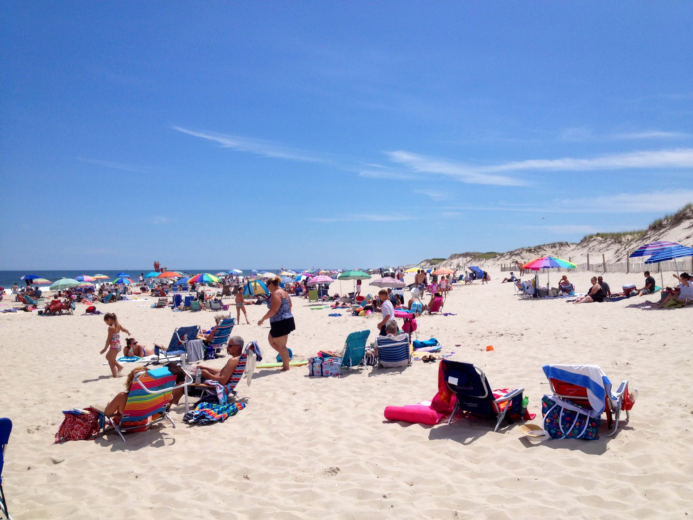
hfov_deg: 52.6
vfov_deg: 40.7
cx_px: 346
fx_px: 701
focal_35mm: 35
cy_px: 260
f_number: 2.4
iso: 50
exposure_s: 1/3953
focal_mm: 4.28
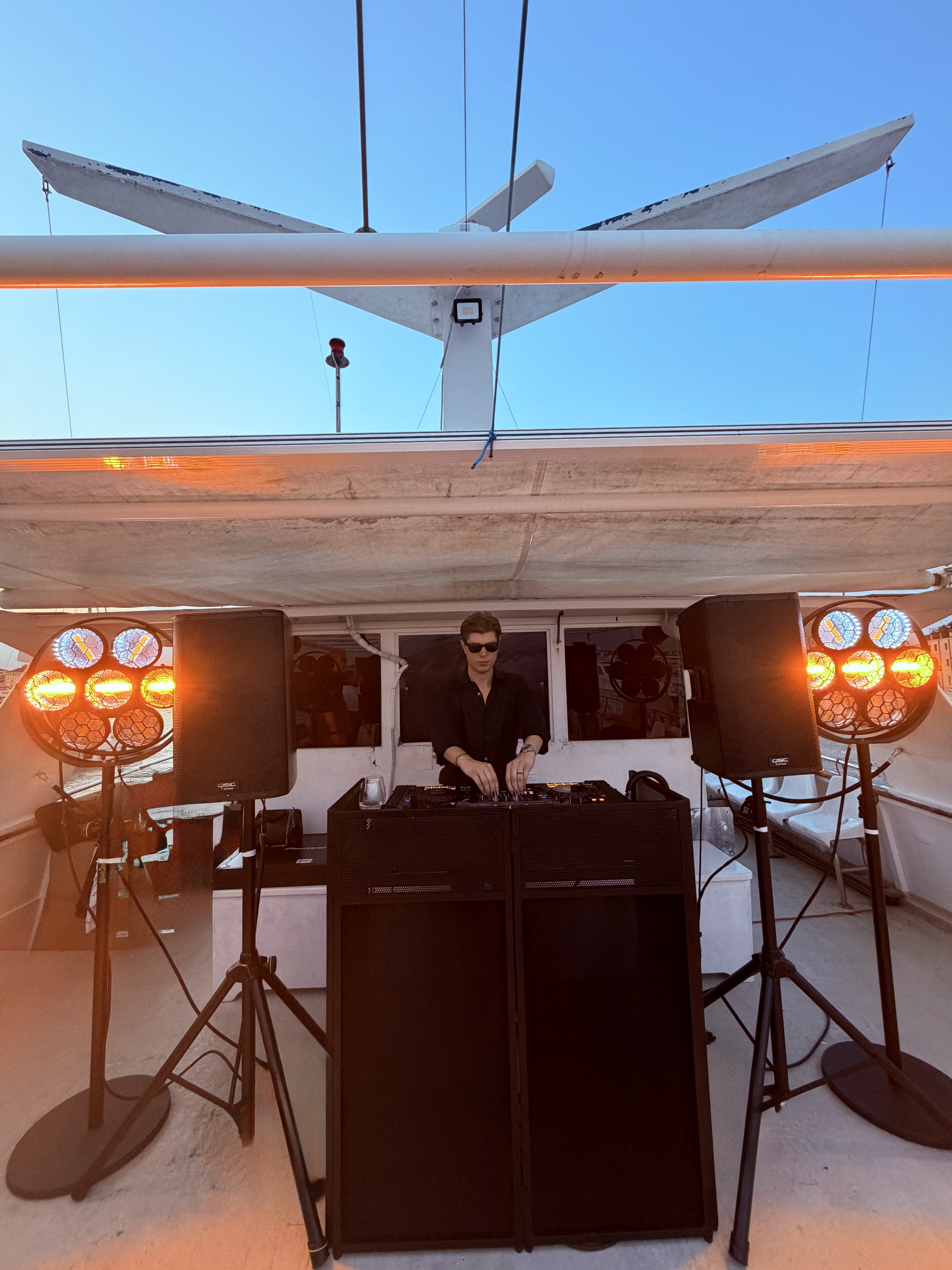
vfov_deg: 102.1
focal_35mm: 14
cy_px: 635
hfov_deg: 85.7
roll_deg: +1.2
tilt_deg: +6.5
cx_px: 476
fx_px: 513
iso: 200
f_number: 2.2
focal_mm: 2.22
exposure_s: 1/120
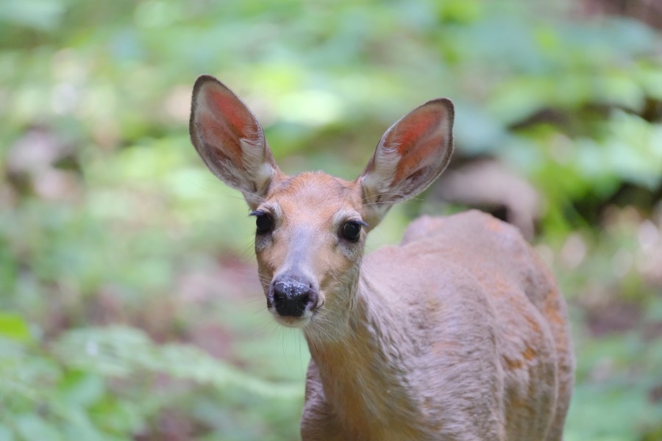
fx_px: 11032
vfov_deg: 2.3
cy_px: 220
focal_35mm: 600
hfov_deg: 3.4
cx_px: 331
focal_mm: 400
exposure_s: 1/125
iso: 5000
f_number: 5.6
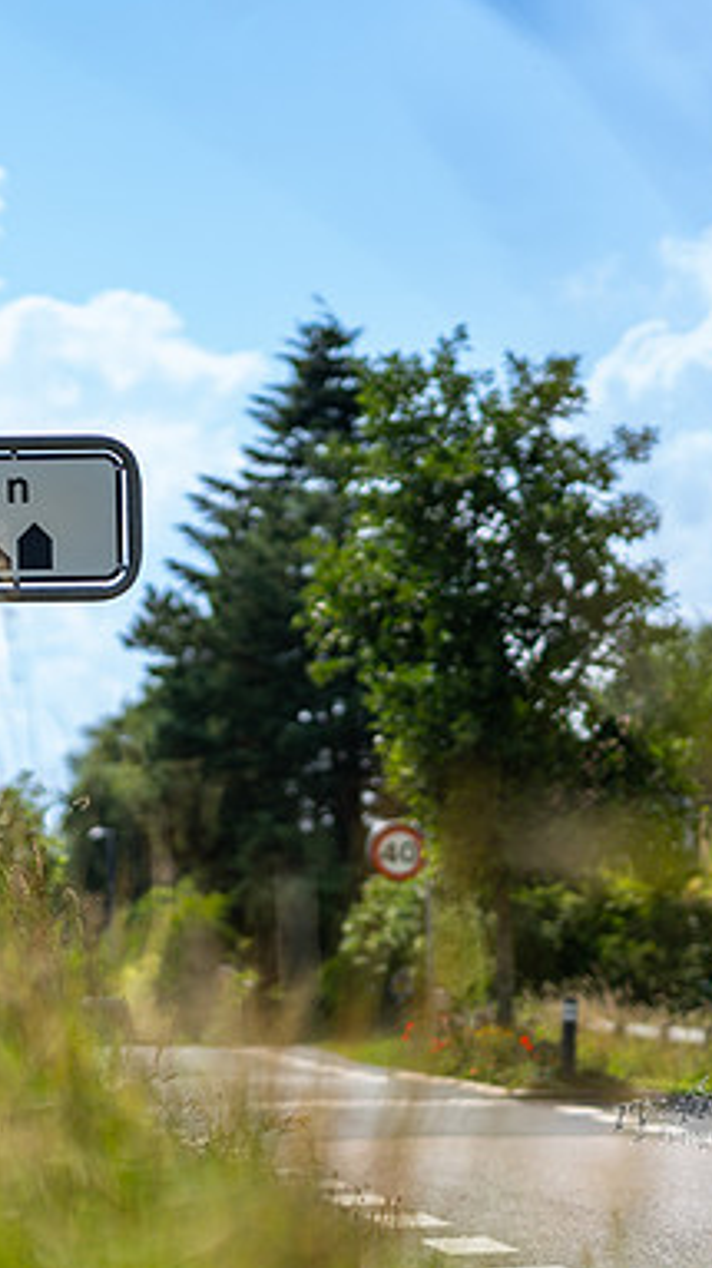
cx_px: 79
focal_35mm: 135
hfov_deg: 8.9
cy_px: 634
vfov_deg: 15.9
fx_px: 4538
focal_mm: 85
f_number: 1.8
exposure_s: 1/4000
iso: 50
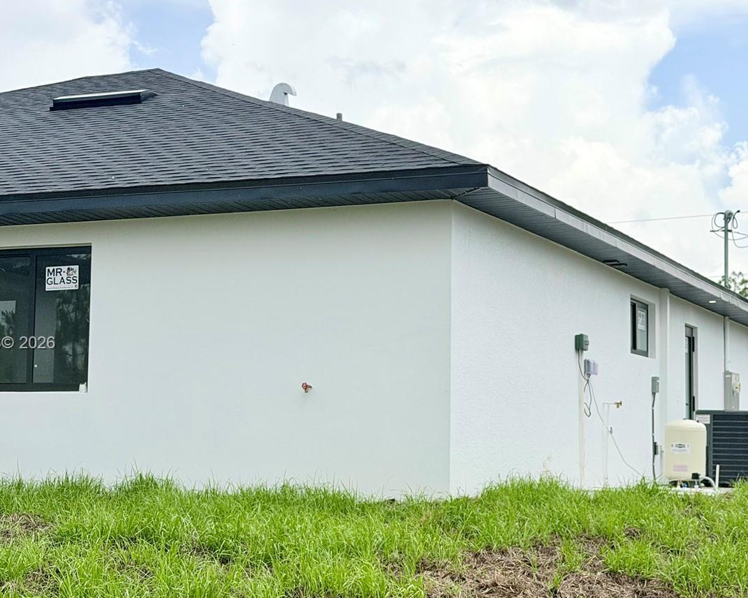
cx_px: 397
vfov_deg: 21.8
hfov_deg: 27.1
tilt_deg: +3.7
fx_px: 1550
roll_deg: -0.7
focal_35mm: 70
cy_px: 344
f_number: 1.78
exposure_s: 1/5587
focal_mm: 6.76
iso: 64
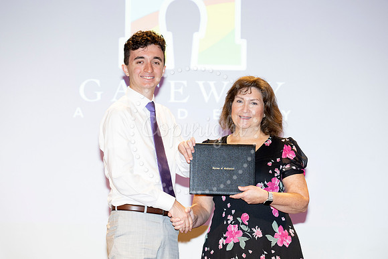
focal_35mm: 127
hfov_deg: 16.1
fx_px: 1370
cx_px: 194
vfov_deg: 10.8
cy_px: 144
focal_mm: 110
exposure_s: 1/80
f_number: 5
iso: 800
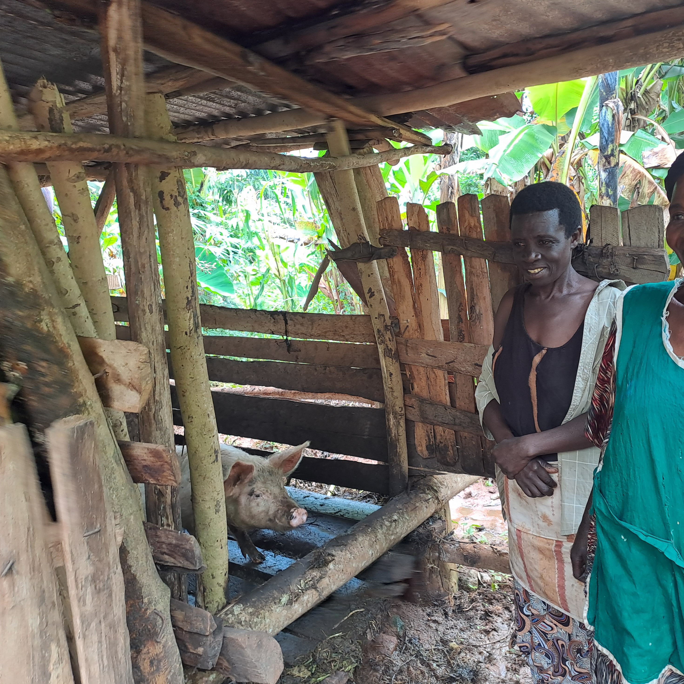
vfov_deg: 54.0
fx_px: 671
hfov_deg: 53.0
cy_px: 336
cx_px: 457
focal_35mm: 30
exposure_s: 1/50
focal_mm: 4.65
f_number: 1.8
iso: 64
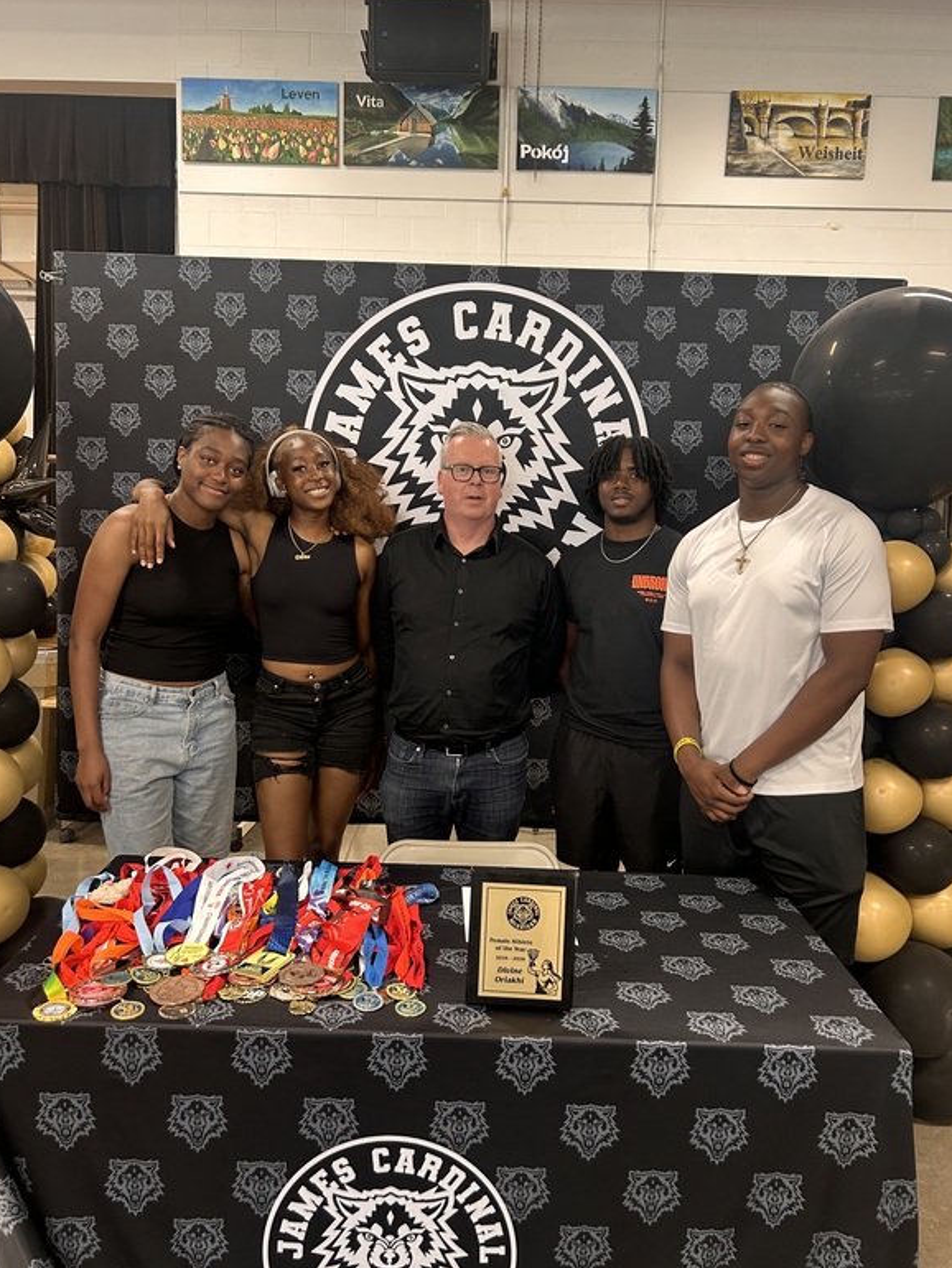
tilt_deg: -6.4
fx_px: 990
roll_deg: -0.6
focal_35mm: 27
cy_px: 652
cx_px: 486
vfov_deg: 65.3
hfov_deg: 51.4
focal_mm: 5.7
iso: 200
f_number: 1.5
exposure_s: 1/60
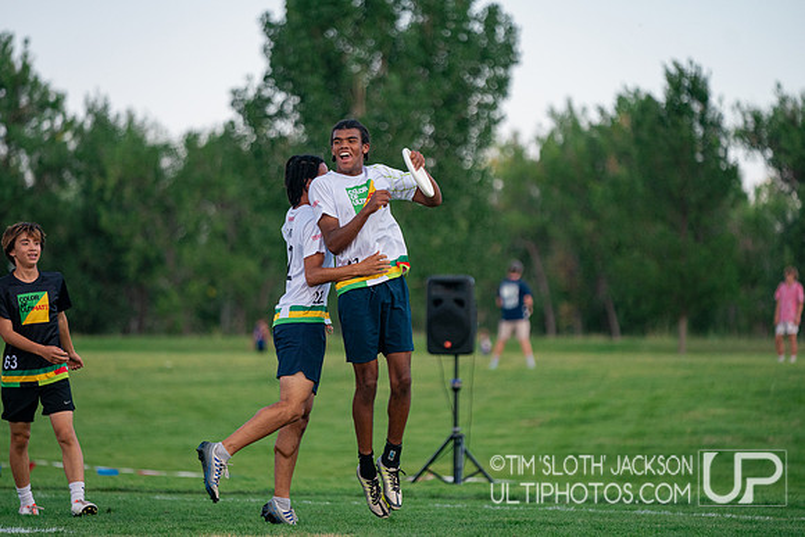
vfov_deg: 6.9
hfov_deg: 10.3
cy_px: 268
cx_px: 402
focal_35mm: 200
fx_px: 4473
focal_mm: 200
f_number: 2.8
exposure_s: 1/4000
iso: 1600
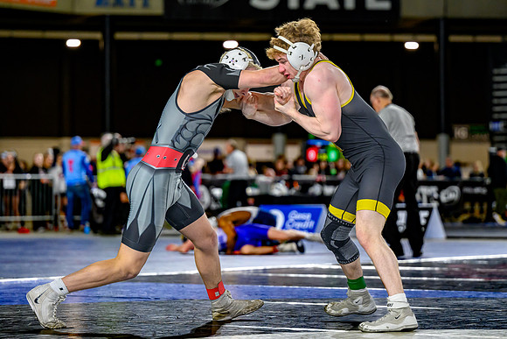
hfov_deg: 14.9
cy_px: 119
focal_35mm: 138
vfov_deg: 9.9
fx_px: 1944
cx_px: 263
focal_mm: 105
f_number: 2.8
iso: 2500
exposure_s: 1/800
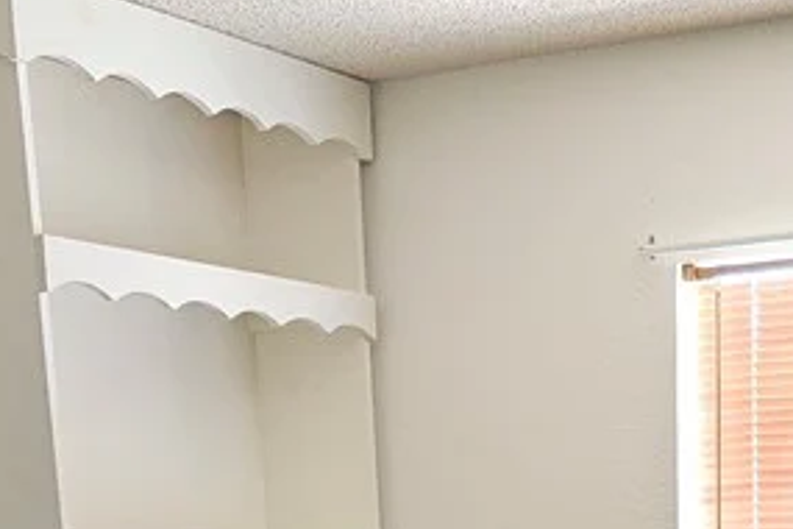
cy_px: 1036
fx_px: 1894
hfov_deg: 23.4
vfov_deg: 13.7
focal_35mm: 86
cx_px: 609
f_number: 1.7
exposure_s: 1/24
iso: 125
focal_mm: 6.3
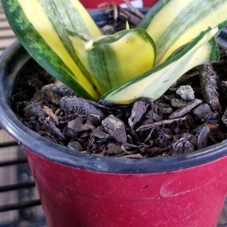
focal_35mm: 52
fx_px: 386
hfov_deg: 32.7
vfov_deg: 32.4
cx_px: 138
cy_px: 70
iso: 500
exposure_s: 1/40
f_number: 1.8
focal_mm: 5.4
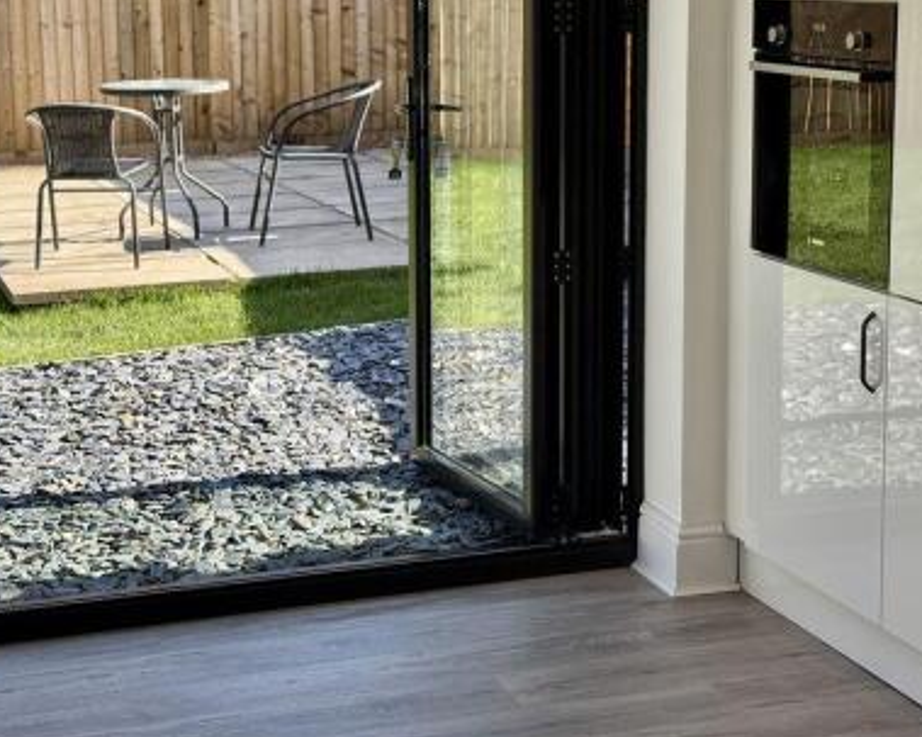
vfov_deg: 21.2
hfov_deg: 26.4
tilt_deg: -10.8
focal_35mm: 72
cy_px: 252
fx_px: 1964
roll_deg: +0.1
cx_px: 480
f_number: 1.78
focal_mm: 6.76
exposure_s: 1/987
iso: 80
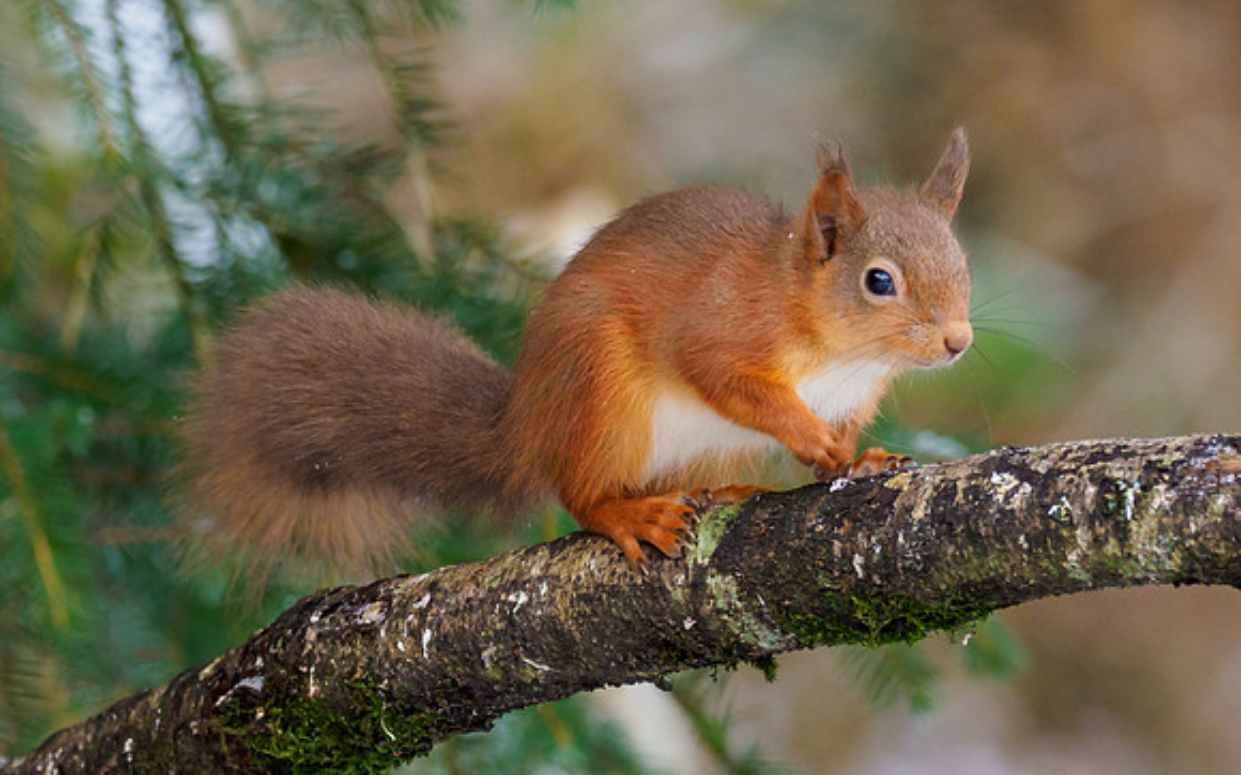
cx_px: 647
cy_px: 336
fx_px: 33469
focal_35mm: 990
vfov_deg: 1.3
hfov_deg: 2.1
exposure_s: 1/250
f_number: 4.5
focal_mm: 300
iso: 1250
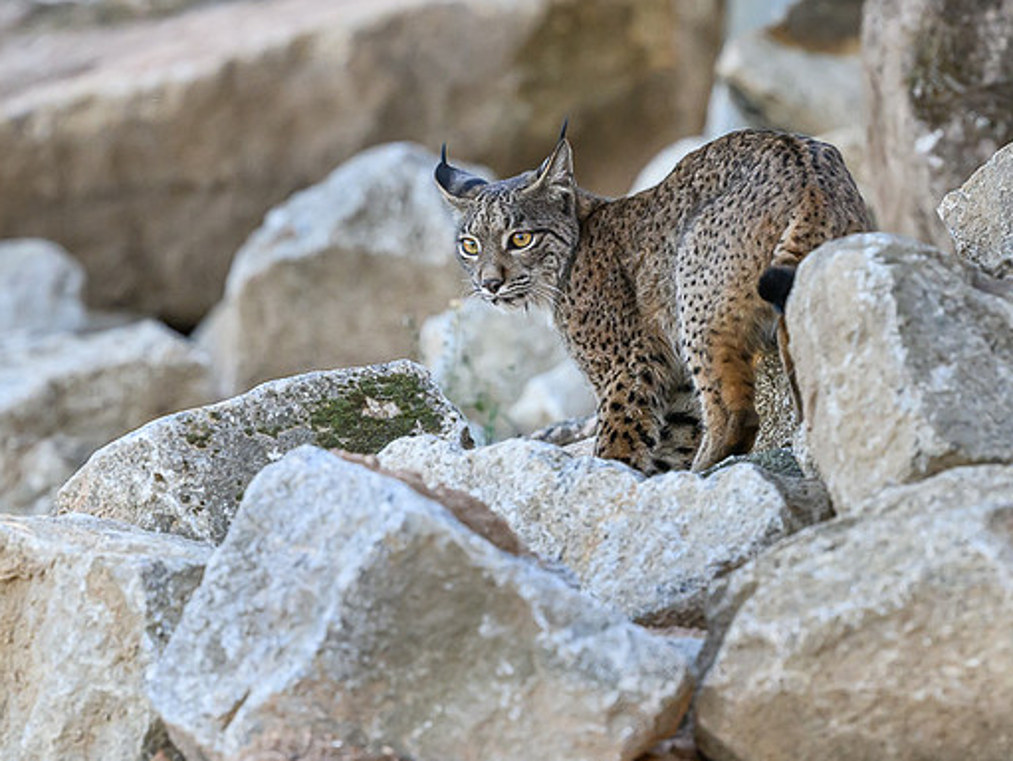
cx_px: 446
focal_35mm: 679
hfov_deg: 2.9
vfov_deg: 2.2
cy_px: 485
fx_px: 19884
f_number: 4
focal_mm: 400
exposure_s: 1/2000
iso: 1400
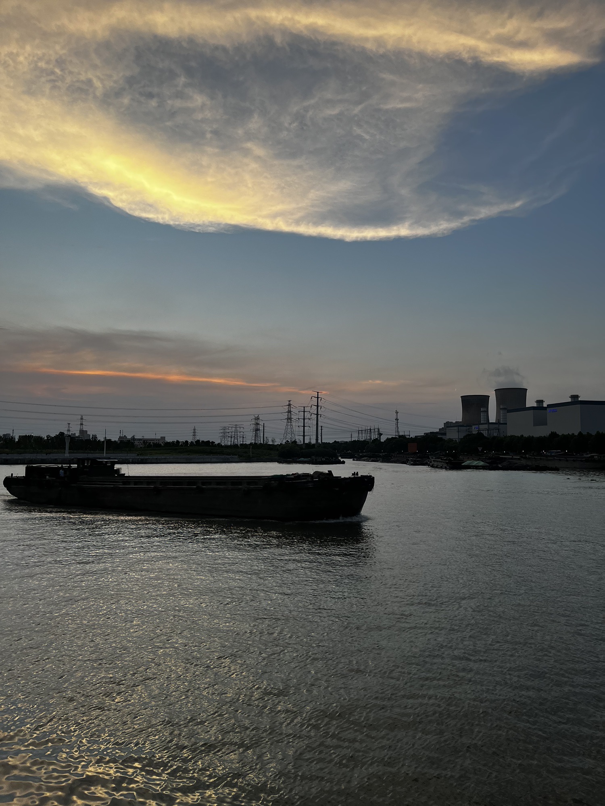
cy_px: 403
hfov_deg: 53.1
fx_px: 606
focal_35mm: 26
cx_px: 302
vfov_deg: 67.3
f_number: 1.6
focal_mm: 5.1
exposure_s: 1/445
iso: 50
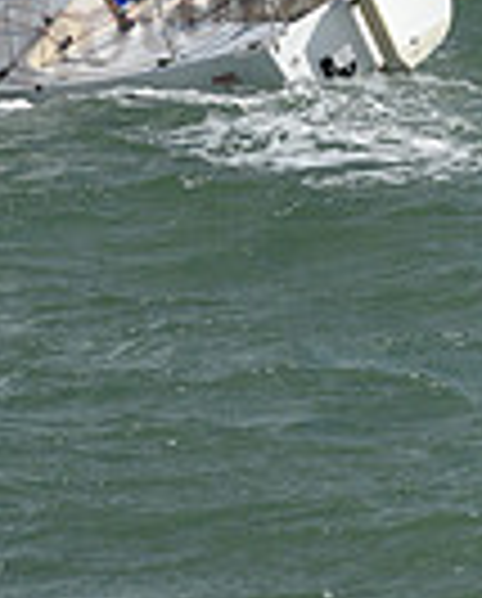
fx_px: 5082
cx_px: -286
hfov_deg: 5.4
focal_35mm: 286
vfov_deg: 6.5
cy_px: -638
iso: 250
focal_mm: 70
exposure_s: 1/1600
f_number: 9
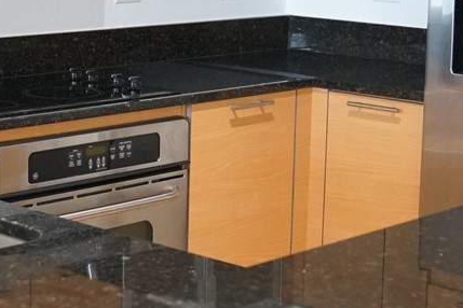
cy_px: 71
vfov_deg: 13.5
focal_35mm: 101
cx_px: 167
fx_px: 1299
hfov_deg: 20.2
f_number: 2.8
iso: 1600
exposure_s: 1/125
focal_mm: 17
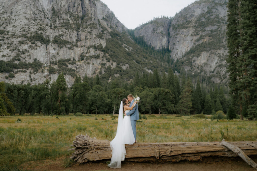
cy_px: 80
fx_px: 265
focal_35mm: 37
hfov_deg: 51.8
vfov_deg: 35.9
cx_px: 121
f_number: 2
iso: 80
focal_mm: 35
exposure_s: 1/500
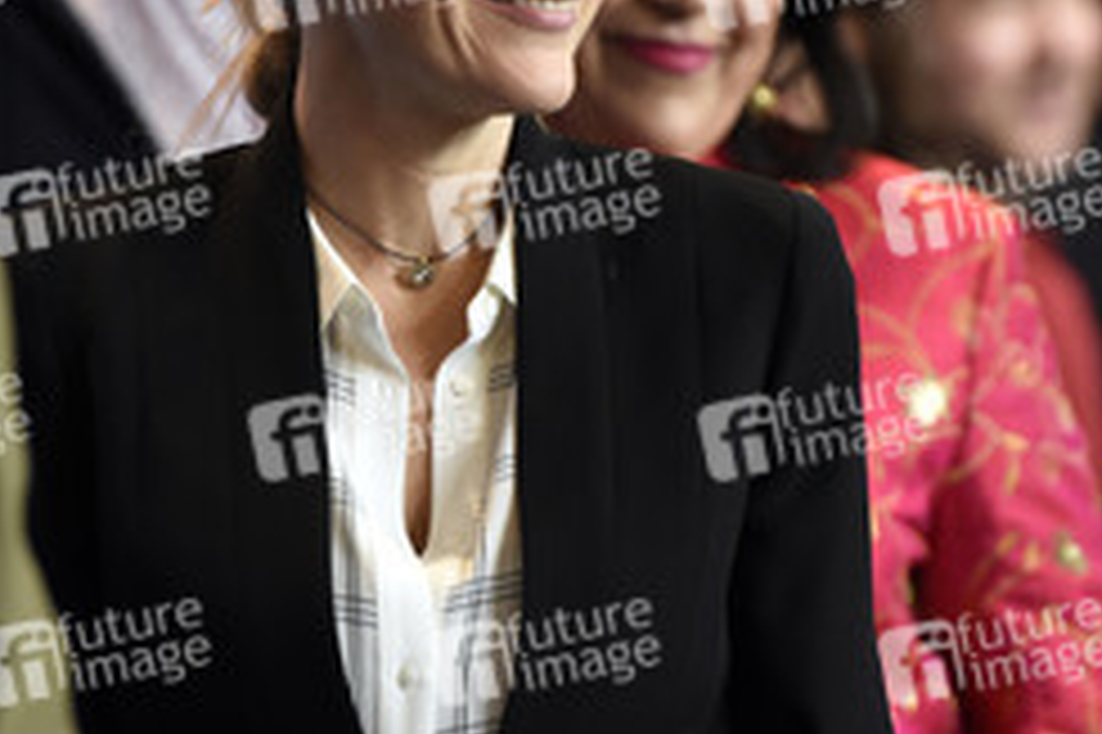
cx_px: 425
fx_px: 16916
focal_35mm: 553
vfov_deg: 2.5
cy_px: 90
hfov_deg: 3.7
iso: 1600
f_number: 3.5
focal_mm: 200
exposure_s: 1/320
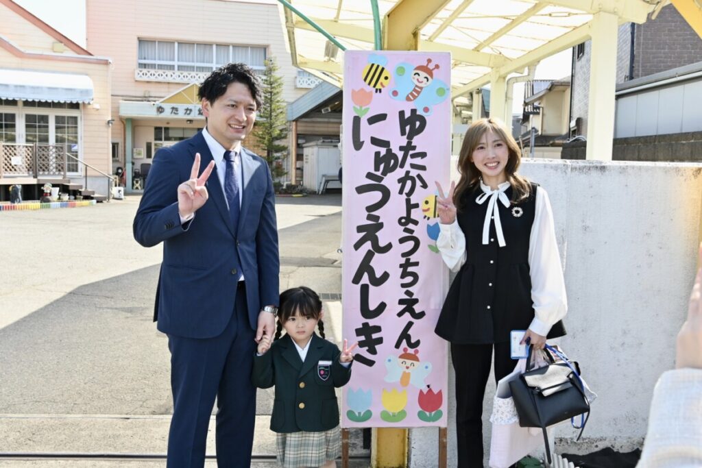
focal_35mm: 36
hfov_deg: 53.1
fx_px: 702
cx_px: 351
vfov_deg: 36.9
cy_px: 234
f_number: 5.6
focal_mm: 24
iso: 200
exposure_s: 1/250
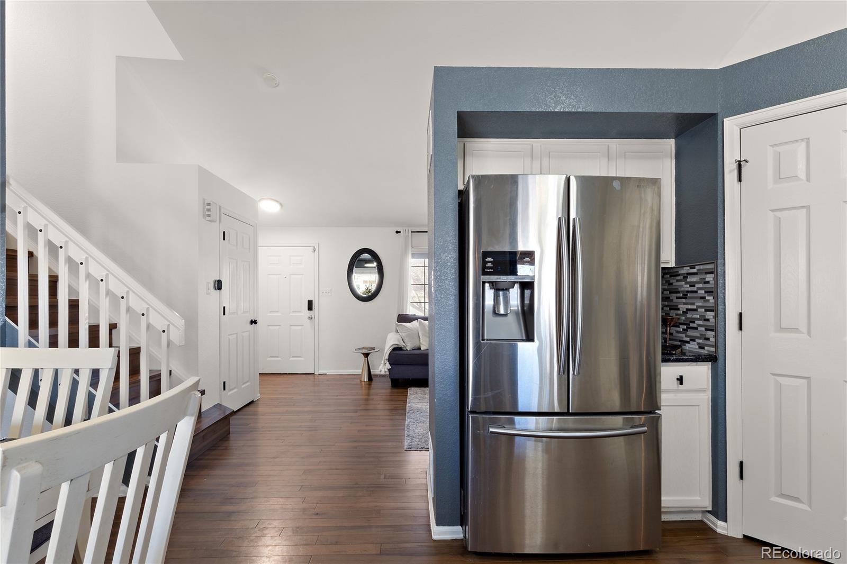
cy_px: 282
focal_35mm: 16
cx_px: 424
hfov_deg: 95.0
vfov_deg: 72.0
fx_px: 388
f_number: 16
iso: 100
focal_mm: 11
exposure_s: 2.5
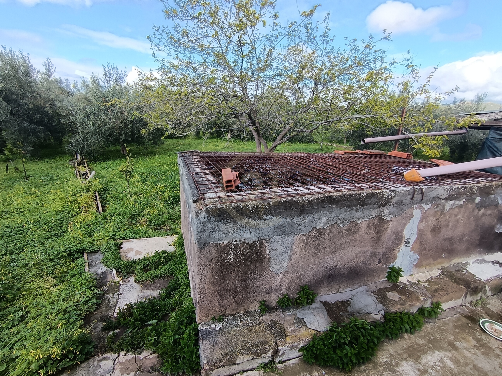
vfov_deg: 74.7
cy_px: 188
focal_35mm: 17
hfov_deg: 91.0
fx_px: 247
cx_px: 251
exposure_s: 1/470
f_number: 2.2
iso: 101
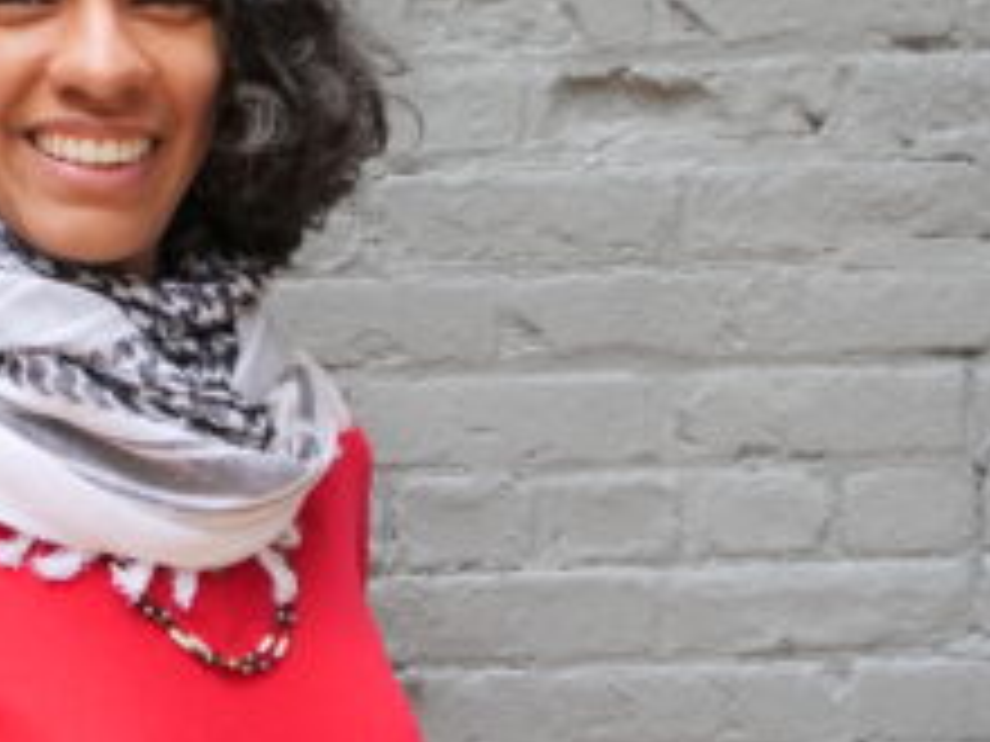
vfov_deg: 20.1
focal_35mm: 73
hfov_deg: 25.9
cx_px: 122
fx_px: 2088
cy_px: 216
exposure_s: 1/400
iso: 1600
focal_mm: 17
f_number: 3.5
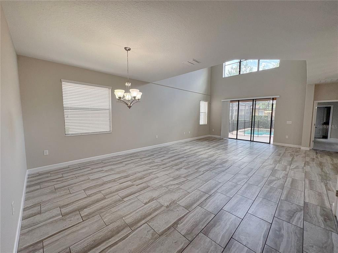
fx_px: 137
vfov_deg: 85.7
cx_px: 169
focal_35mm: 14
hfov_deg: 102.1
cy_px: 126
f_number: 2.2
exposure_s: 1/120
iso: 160
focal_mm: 2.22
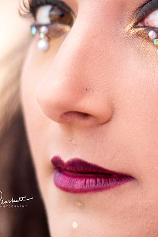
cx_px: 138
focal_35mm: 185
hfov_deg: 7.4
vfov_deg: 11.0
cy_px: 13
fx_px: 1215
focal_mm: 50
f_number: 1.8
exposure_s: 1/1000
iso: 160
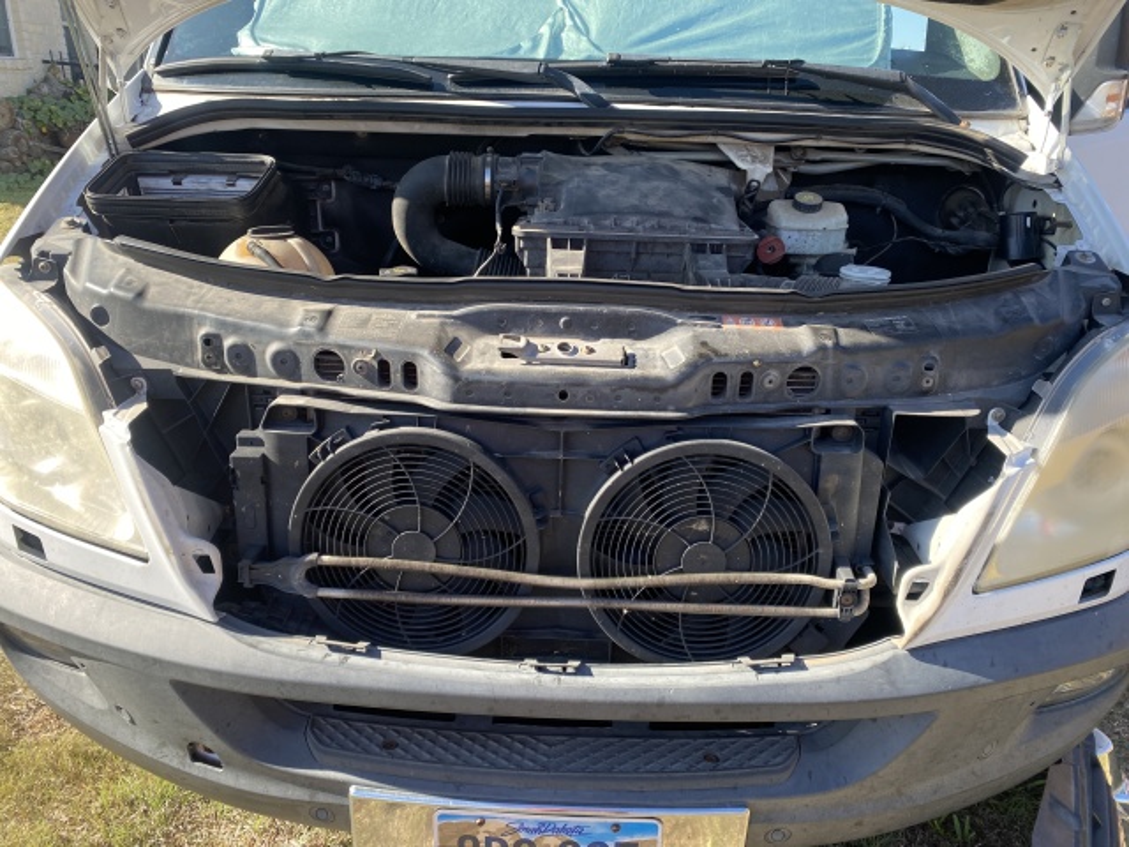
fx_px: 848
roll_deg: -0.1
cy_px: 424
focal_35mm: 26
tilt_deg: -20.7
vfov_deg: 53.1
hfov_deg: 67.3
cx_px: 564
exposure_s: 1/513
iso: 32
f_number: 1.8
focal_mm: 4.25
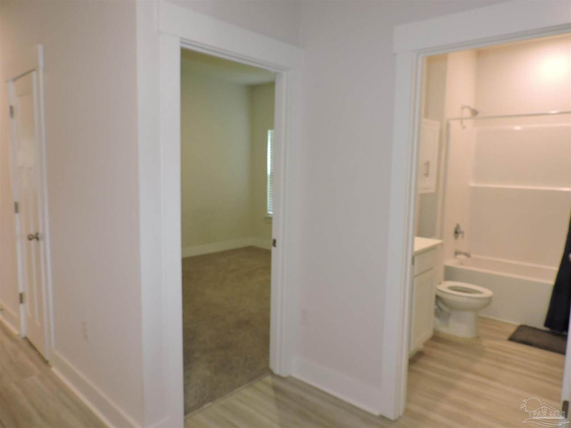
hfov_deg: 71.6
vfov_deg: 56.8
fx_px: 396
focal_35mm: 24
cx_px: 286
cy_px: 214
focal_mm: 4.3
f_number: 3
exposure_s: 1/40
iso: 360
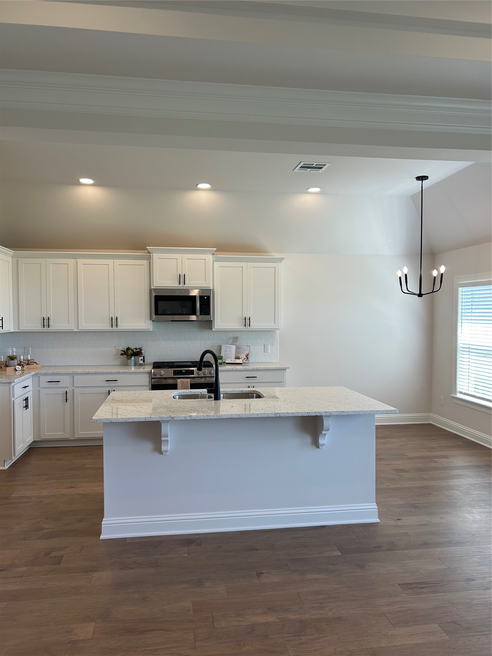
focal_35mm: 26
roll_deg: +0.9
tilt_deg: -2.1
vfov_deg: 67.3
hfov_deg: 53.1
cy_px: 328
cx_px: 246
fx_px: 493
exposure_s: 1/120
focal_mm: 5.7
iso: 32
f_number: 1.5
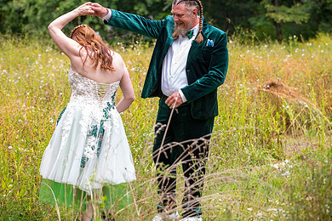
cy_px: 111
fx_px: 987
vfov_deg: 12.8
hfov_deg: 19.1
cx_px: 164
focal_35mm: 107
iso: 50
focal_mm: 70
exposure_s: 1/125
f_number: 2.8
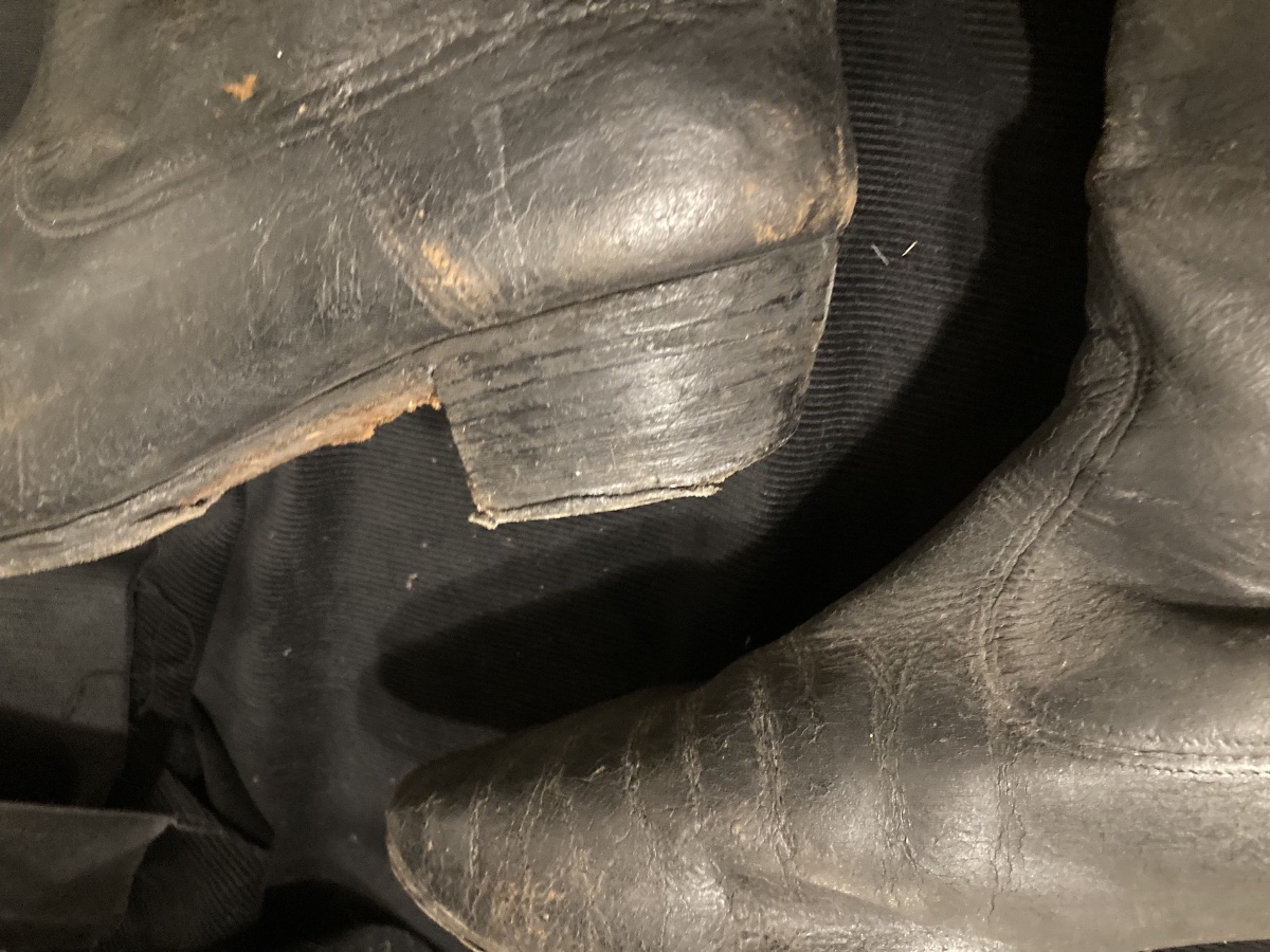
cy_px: 476
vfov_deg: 49.7
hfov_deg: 63.4
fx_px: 1027
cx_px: 635
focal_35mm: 28
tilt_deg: -63.7
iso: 640
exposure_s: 1/20
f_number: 1.8
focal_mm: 3.99
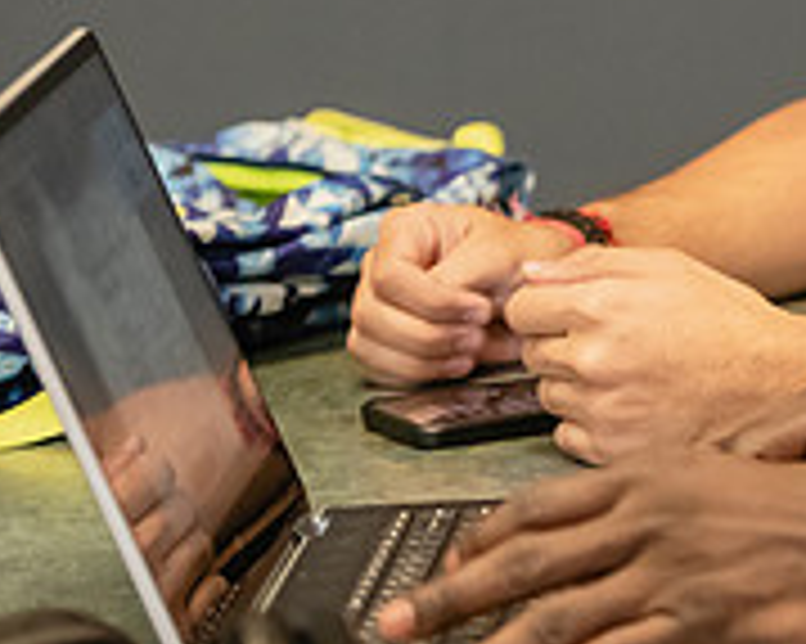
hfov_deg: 6.0
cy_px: -101
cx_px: 1090
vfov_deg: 4.8
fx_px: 7605
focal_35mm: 319
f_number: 3.2
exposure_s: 1/200
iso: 2500
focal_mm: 105
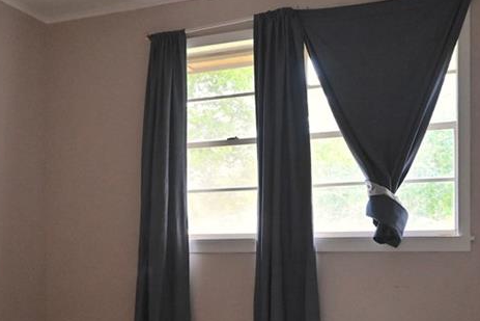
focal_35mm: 53
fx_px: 707
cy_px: 248
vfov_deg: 25.2
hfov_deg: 37.2
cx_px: 169
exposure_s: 1/60
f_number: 8
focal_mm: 24
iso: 2000
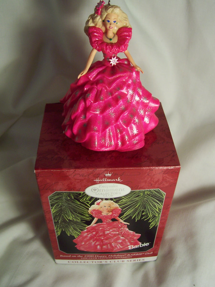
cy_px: 144
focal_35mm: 37
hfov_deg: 38.7
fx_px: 306
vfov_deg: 50.1
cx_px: 108
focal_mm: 5.6
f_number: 2.8
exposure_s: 1/125
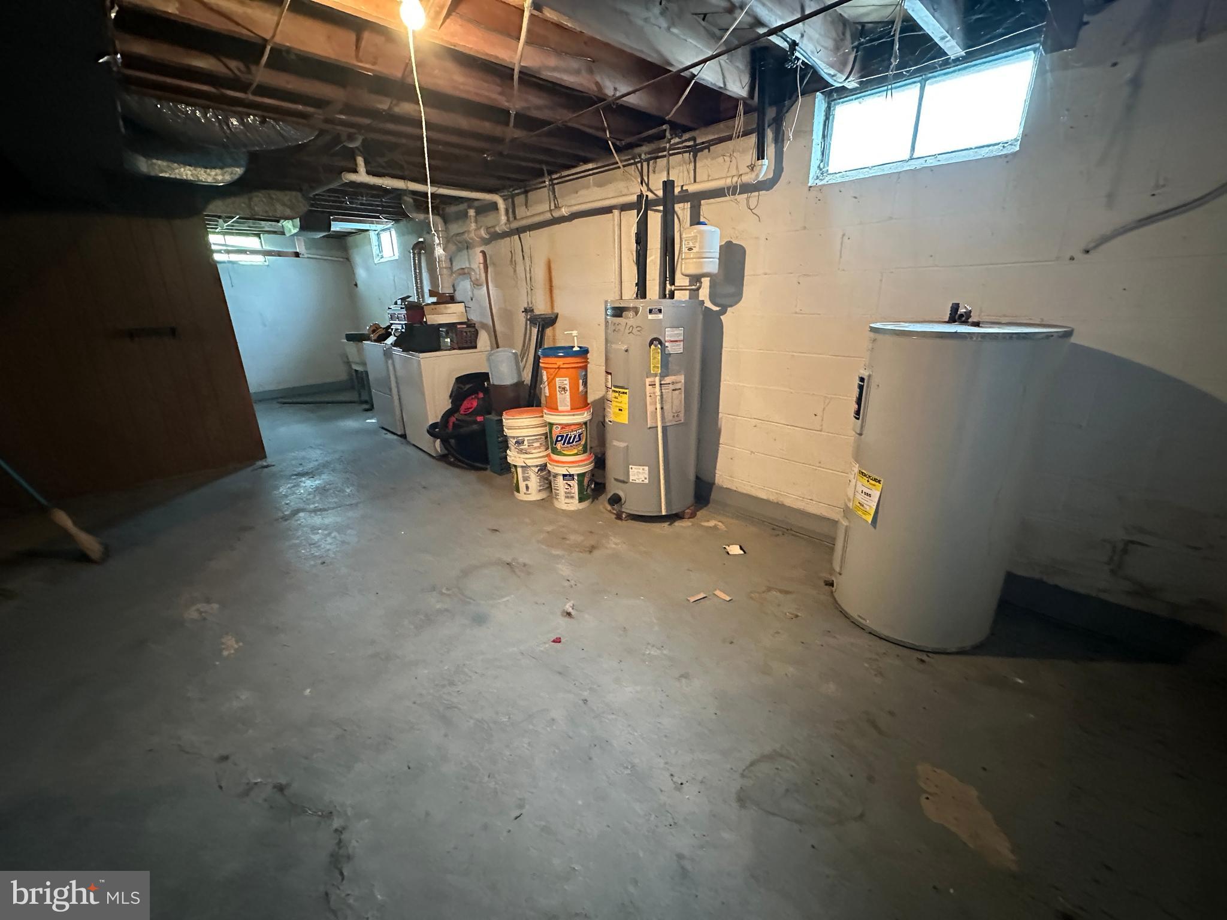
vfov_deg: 85.7
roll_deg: +1.0
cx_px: 614
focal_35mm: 14
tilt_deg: -18.1
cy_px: 460
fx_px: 496
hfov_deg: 102.1
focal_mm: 2.22
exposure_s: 1/40
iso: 1000
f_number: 2.2
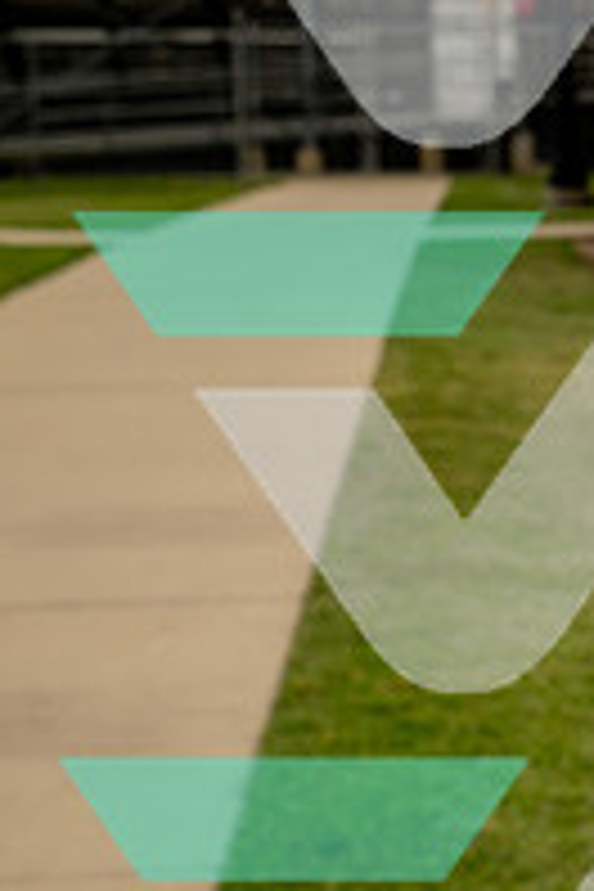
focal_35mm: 151
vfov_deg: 13.6
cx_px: 1198
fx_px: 3737
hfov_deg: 8.6
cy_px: 443
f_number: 8
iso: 50
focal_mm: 50
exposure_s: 1/250
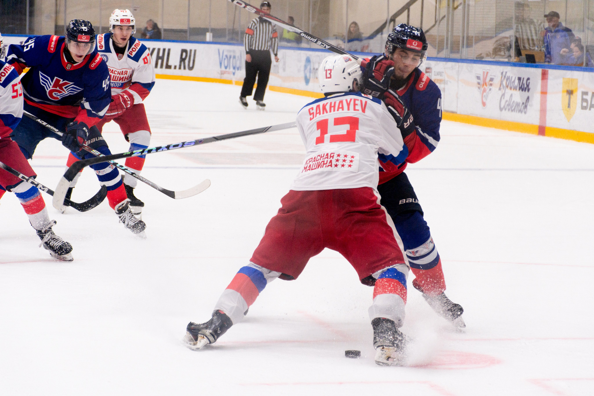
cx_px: 297
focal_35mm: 128
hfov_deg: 16.1
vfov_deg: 10.8
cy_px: 198
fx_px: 2104
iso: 2000
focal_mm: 85
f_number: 5.6
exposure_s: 1/1000
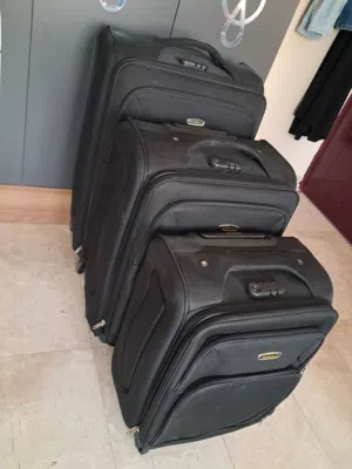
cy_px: 234
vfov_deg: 65.3
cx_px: 176
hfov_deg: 51.4
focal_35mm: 27
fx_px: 366
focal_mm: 4
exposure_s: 1/20
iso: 1000
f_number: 1.8
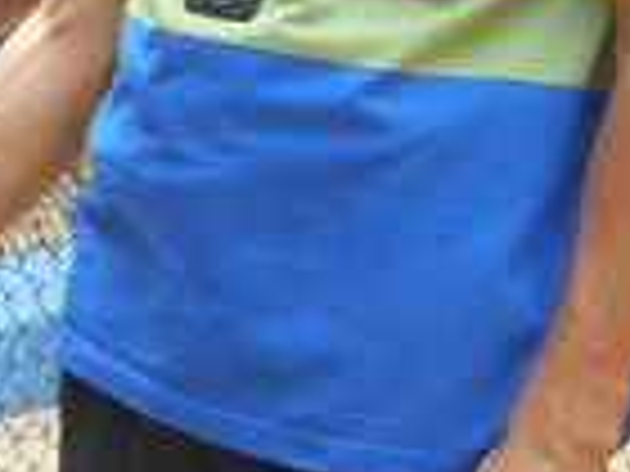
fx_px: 5860
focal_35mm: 322
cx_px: -1544
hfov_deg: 5.6
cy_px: 90
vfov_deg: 4.6
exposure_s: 1/40
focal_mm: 7.9
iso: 80
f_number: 4.7
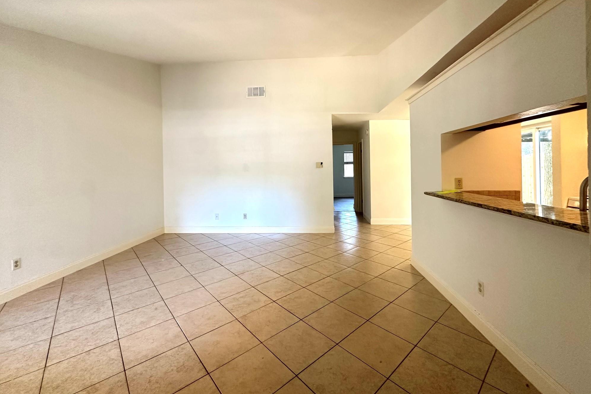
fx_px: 246
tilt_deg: +1.1
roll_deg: +0.9
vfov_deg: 76.8
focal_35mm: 15
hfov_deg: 100.4
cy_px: 168
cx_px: 299
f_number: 2.2
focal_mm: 2.22
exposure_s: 1/60
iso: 320
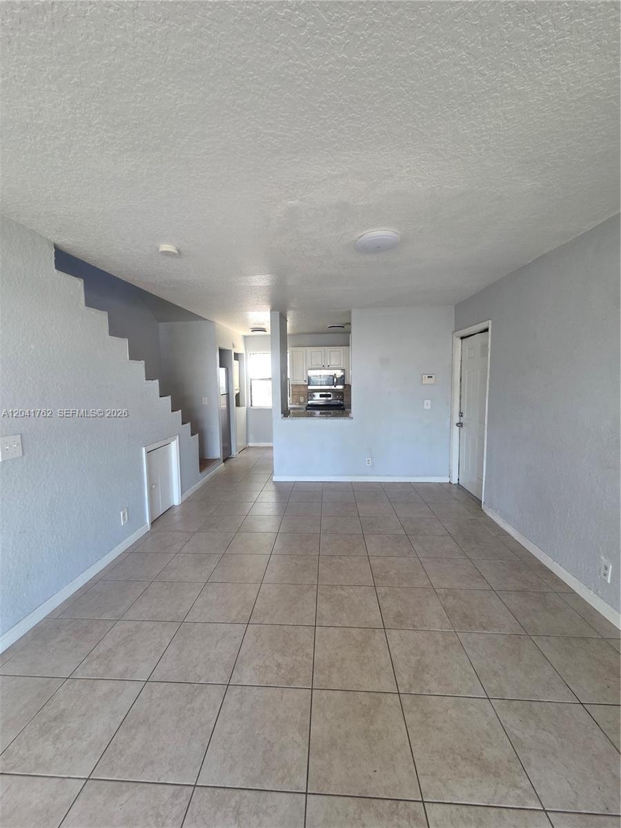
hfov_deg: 89.9
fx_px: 311
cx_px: 310
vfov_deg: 106.2
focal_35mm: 13
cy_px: 414
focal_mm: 2.2
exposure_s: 1/60
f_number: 2.2
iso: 200
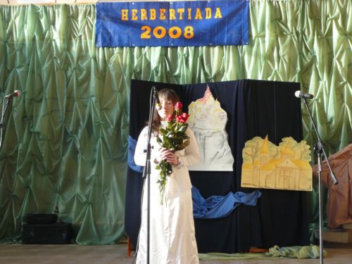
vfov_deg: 22.3
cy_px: 132
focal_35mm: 66
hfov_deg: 29.4
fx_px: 671
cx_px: 176
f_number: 3.2
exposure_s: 1/30
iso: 125
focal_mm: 11
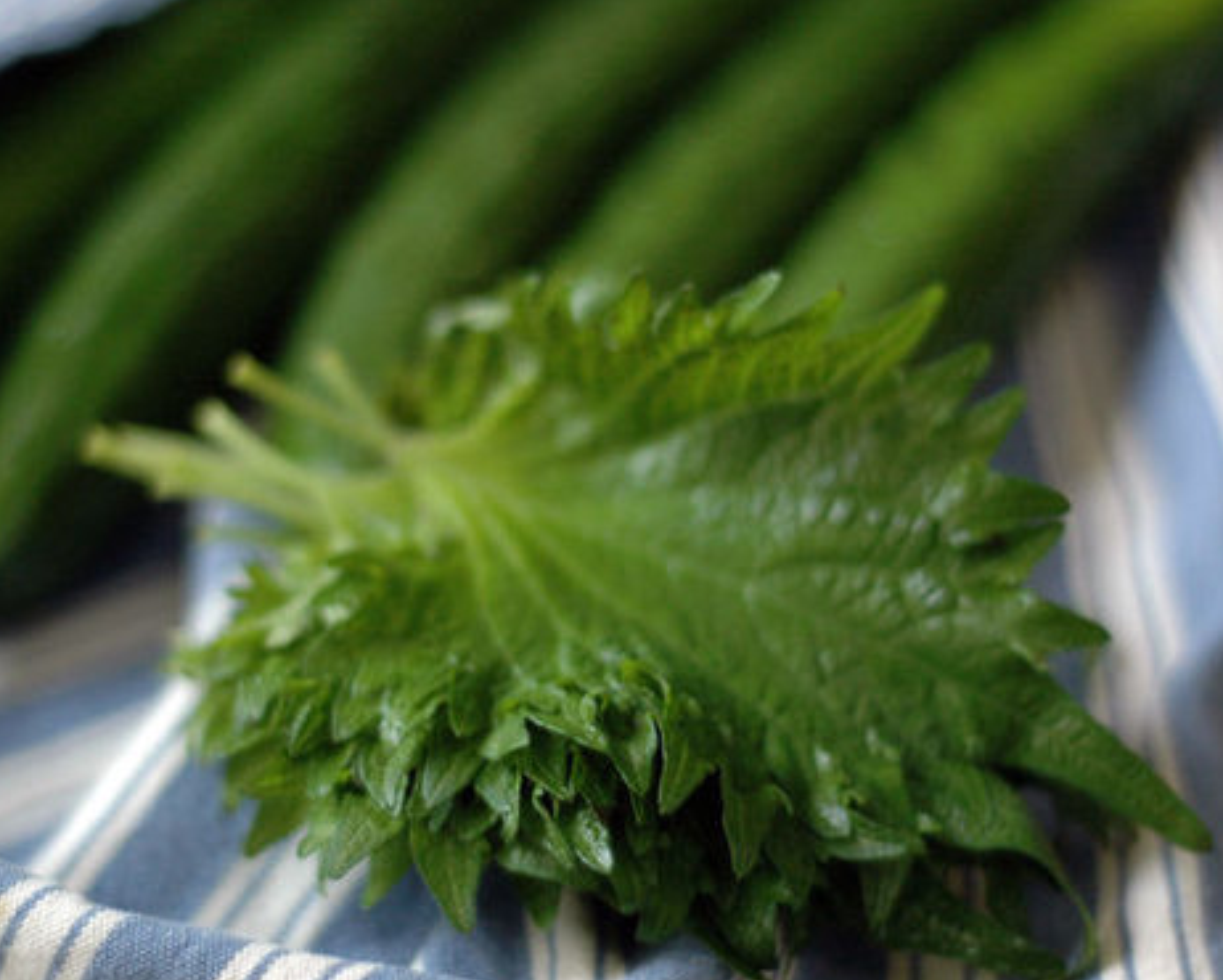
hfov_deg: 22.2
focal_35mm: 86
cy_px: 493
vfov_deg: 17.9
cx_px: 525
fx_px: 3114
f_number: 2
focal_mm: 50
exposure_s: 1/500
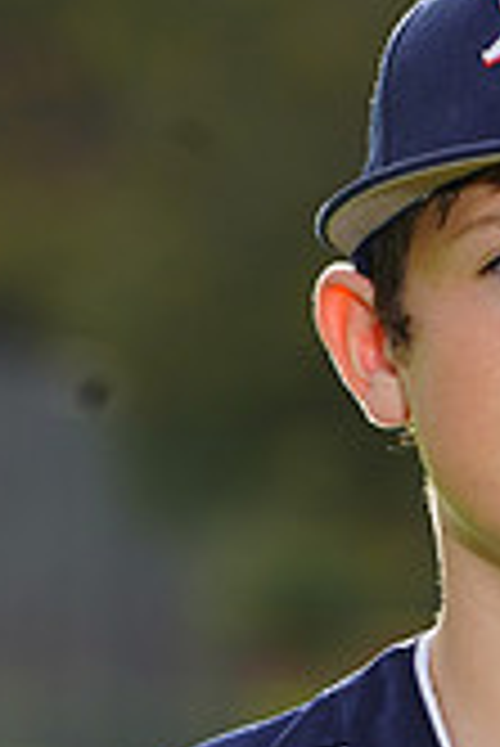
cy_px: 963
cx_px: 520
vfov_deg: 2.4
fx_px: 17670
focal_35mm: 850
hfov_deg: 1.6
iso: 160
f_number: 8
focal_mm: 244
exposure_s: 1/250
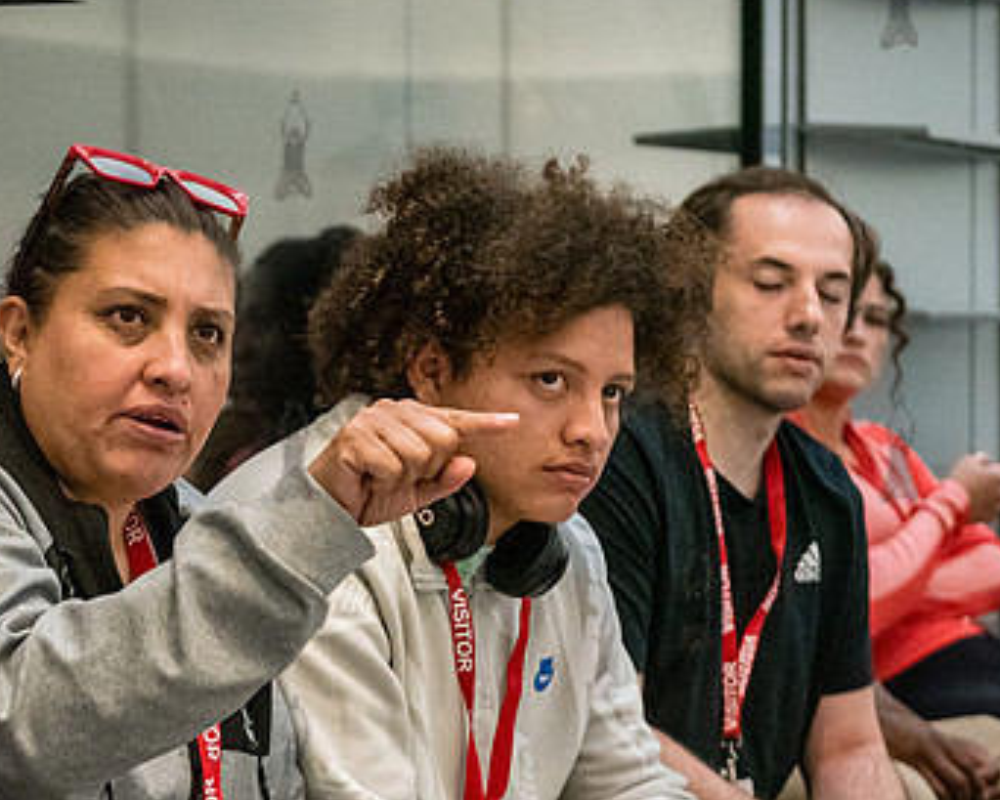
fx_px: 3730
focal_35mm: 126
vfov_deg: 12.2
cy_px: 445
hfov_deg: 15.1
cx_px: 63
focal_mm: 62
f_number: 4
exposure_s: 1/250
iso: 6400
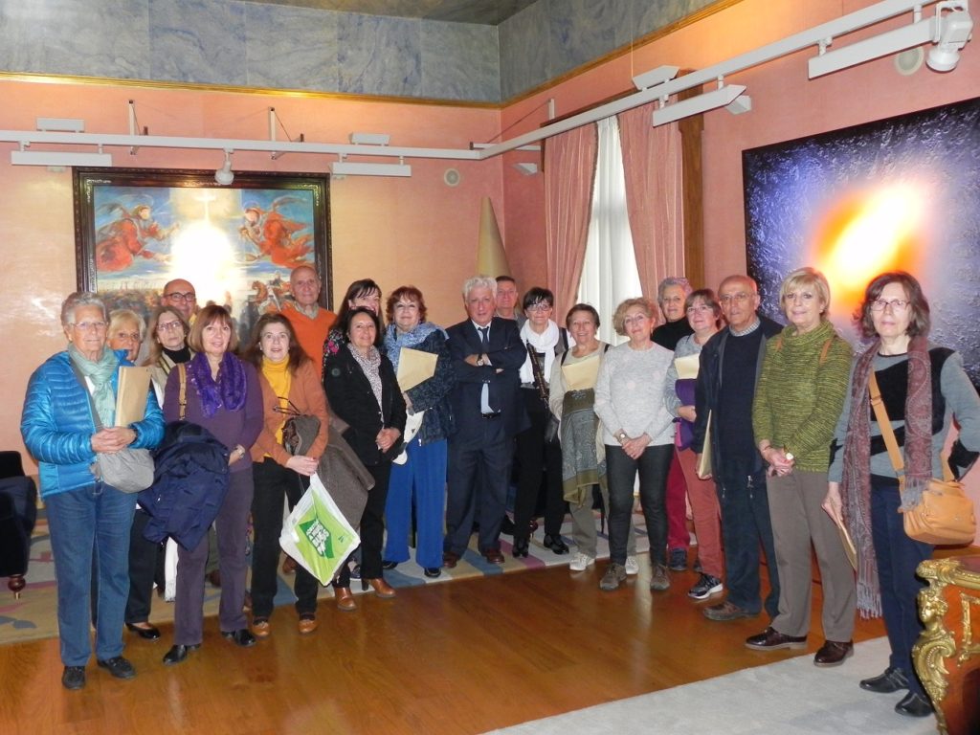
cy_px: 368
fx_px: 934
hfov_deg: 55.4
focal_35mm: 33
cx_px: 490
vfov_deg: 42.9
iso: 426
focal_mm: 5.9
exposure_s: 1/30
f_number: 2.8
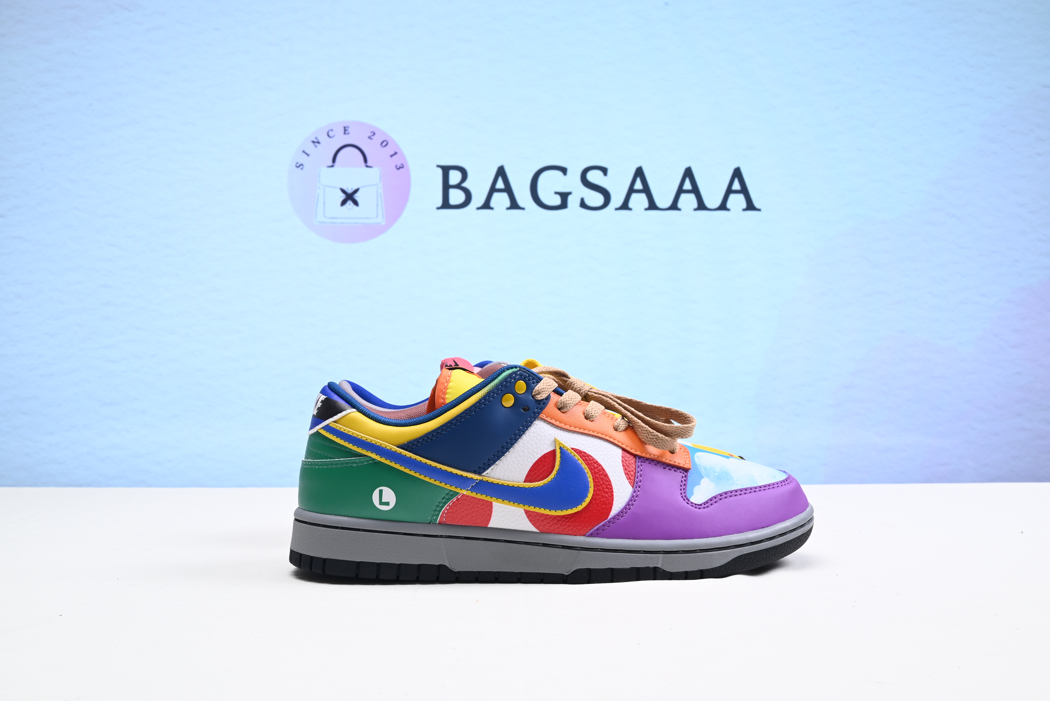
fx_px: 1109
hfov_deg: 50.7
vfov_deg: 35.1
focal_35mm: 38
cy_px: 350
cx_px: 525
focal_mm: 38
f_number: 16
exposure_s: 1/2
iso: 100
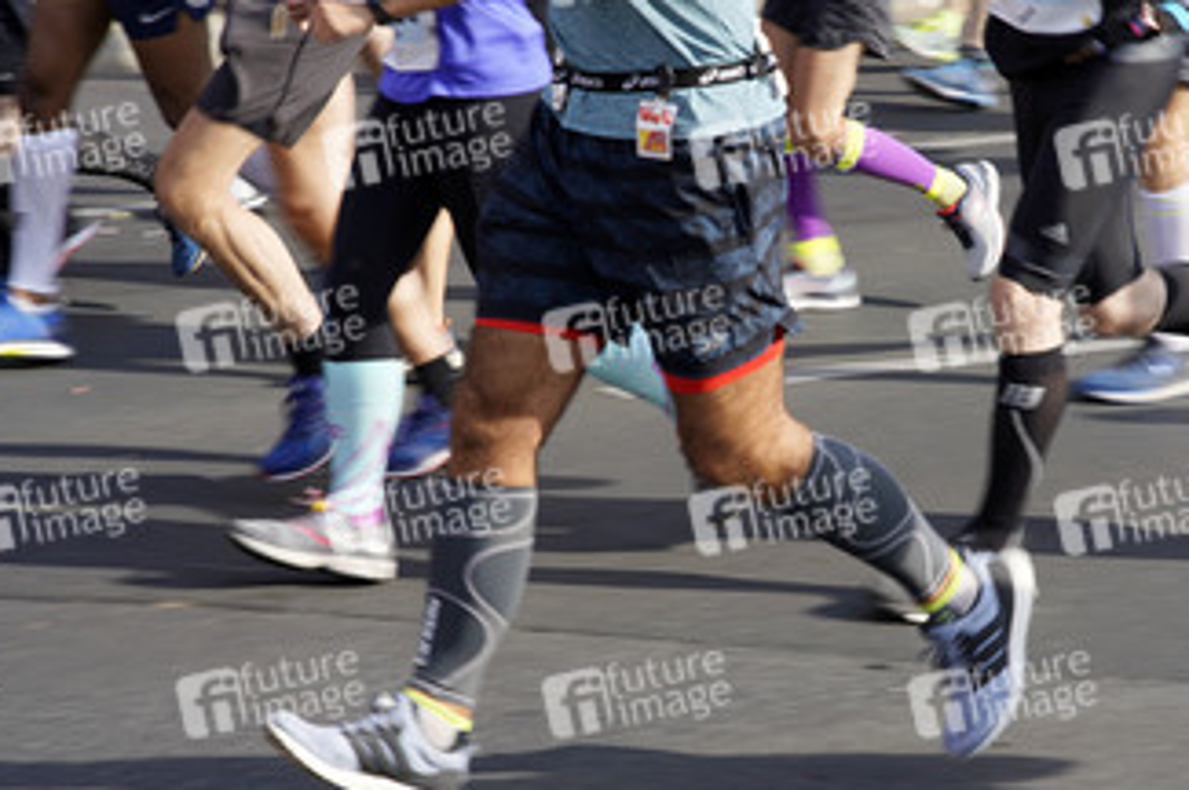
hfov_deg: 17.4
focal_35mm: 118
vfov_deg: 11.6
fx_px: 3893
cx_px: 686
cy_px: 421
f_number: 10
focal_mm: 85
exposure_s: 1/100
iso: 100
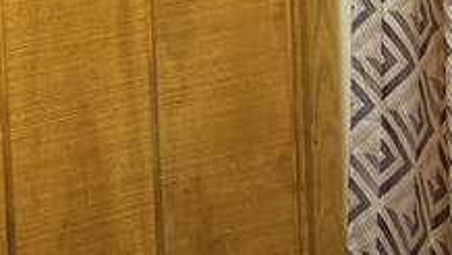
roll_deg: +3.9
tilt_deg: -5.7
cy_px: -174
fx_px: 1379
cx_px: 160
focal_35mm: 115
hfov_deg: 18.6
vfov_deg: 10.1
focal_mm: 6.76
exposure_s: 1/60
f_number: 1.78
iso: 125
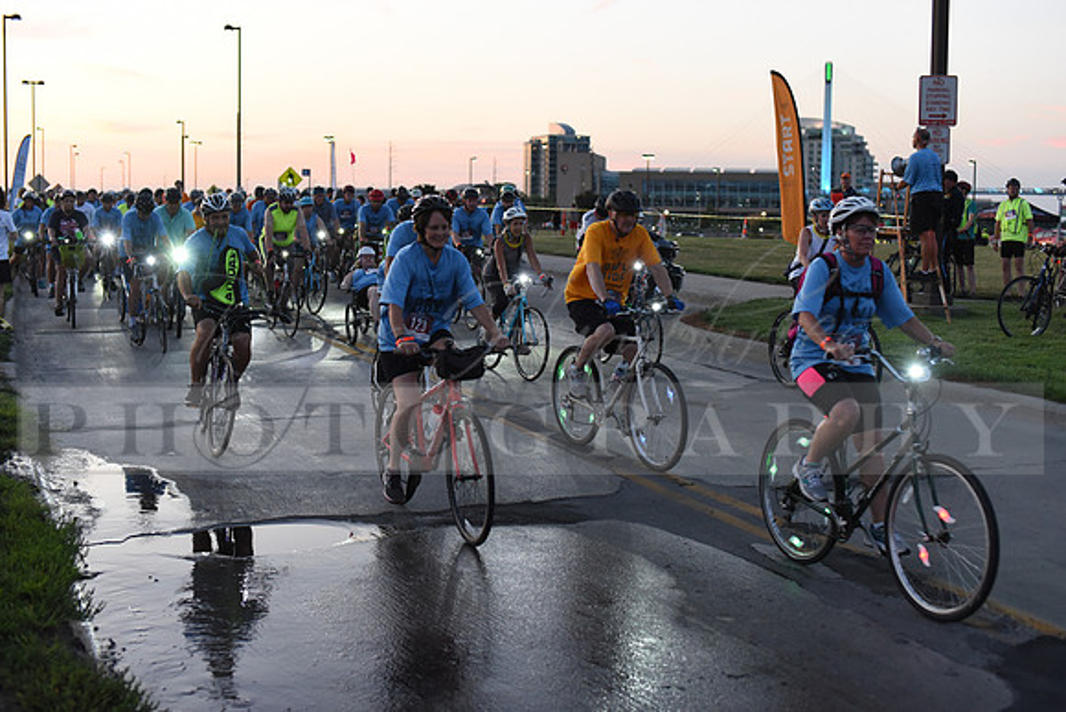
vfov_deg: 27.0
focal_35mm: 50
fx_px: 1481
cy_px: 356
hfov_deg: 39.6
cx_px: 533
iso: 2500
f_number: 2.8
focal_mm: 50
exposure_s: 1/400
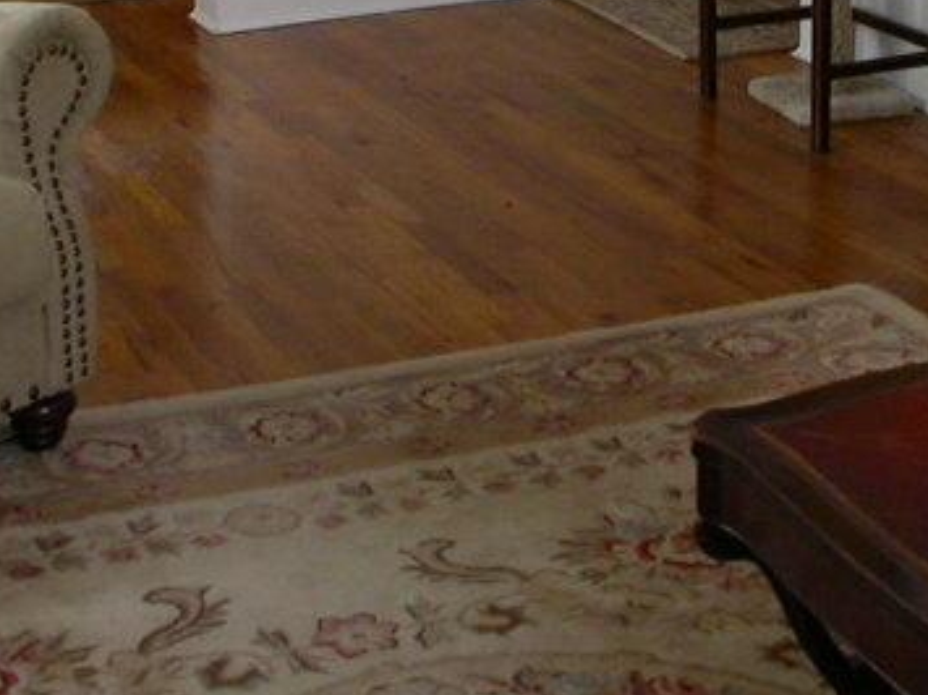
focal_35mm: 137
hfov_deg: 14.4
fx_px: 3672
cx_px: 562
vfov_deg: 10.6
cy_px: -120
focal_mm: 7.85
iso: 100
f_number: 2.6
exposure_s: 1/8.7
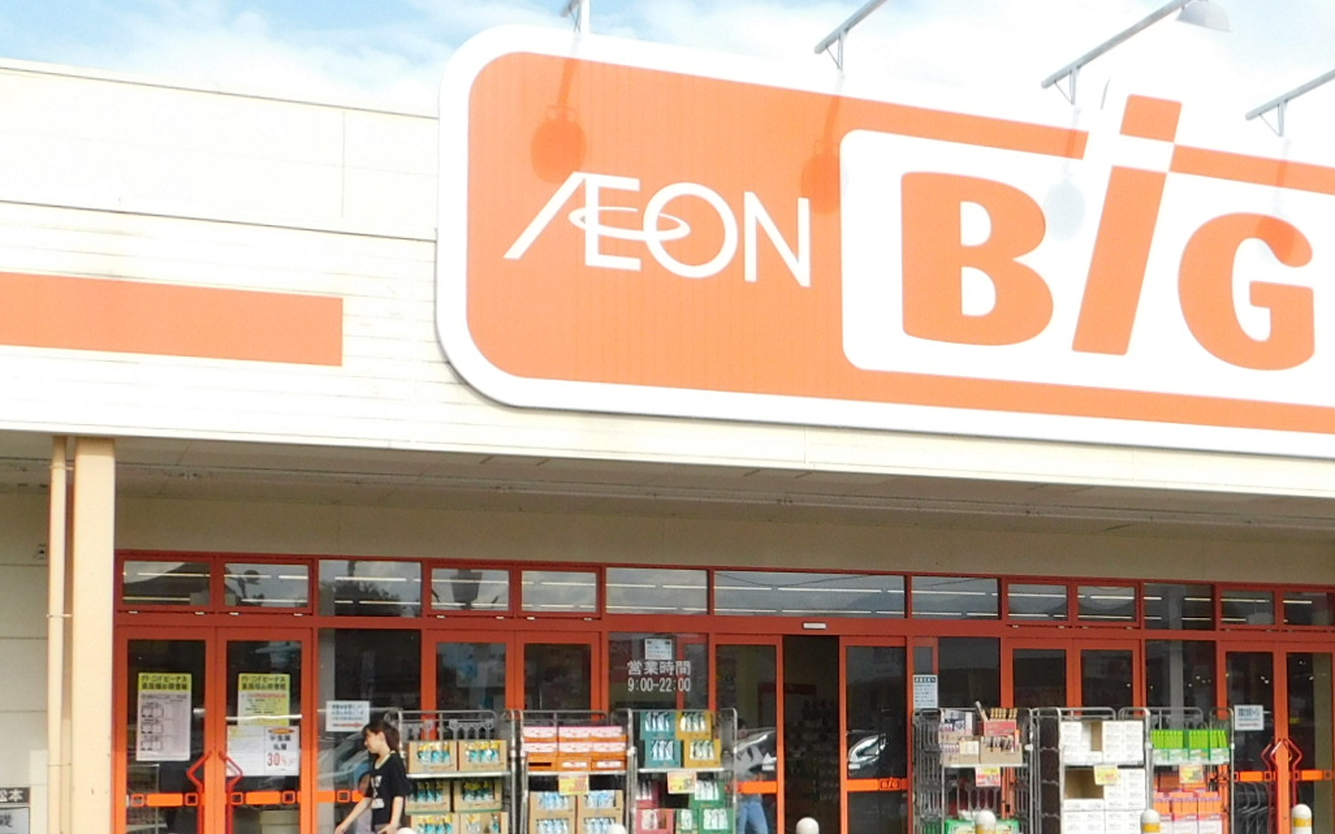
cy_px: 614
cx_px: 908
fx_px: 1964
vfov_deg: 23.7
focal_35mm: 54
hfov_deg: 37.1
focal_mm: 4
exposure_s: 1/1000
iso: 125
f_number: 3
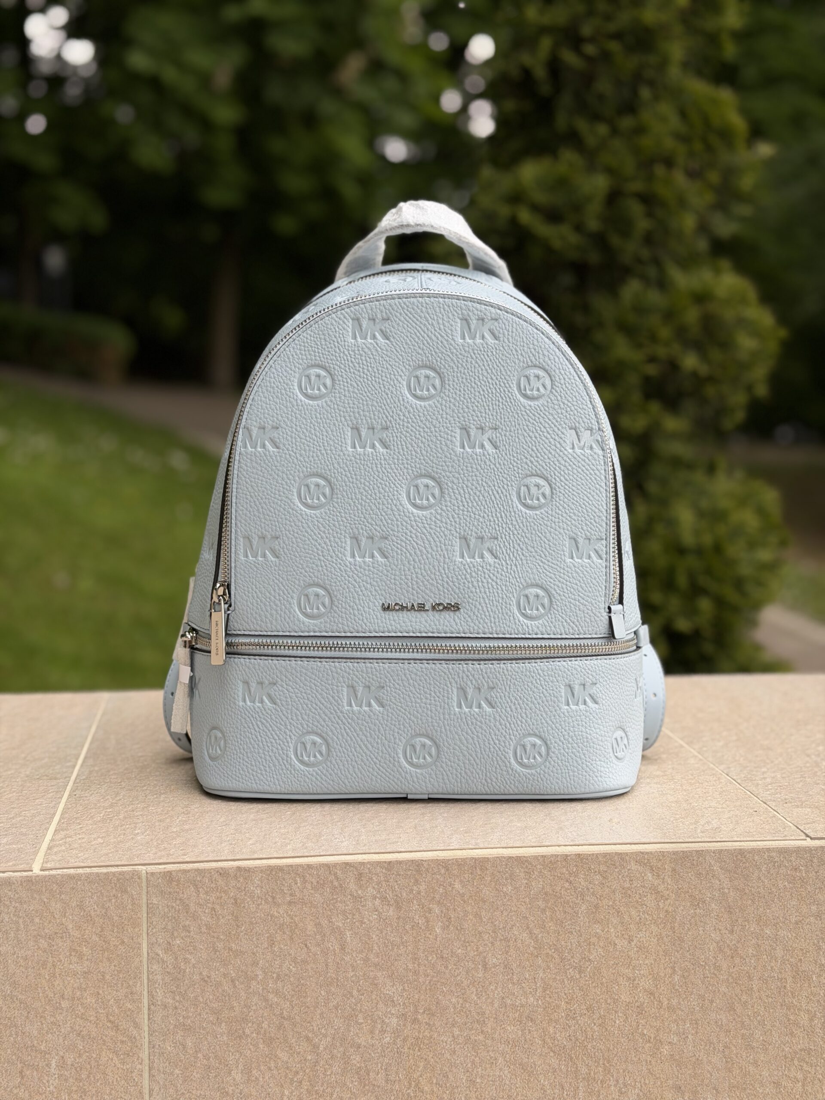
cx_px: 412
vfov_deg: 39.7
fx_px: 1525
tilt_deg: -7.2
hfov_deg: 30.3
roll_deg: -0.3
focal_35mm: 48
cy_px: 550
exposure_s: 1/762
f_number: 1.78
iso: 64
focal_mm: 6.76
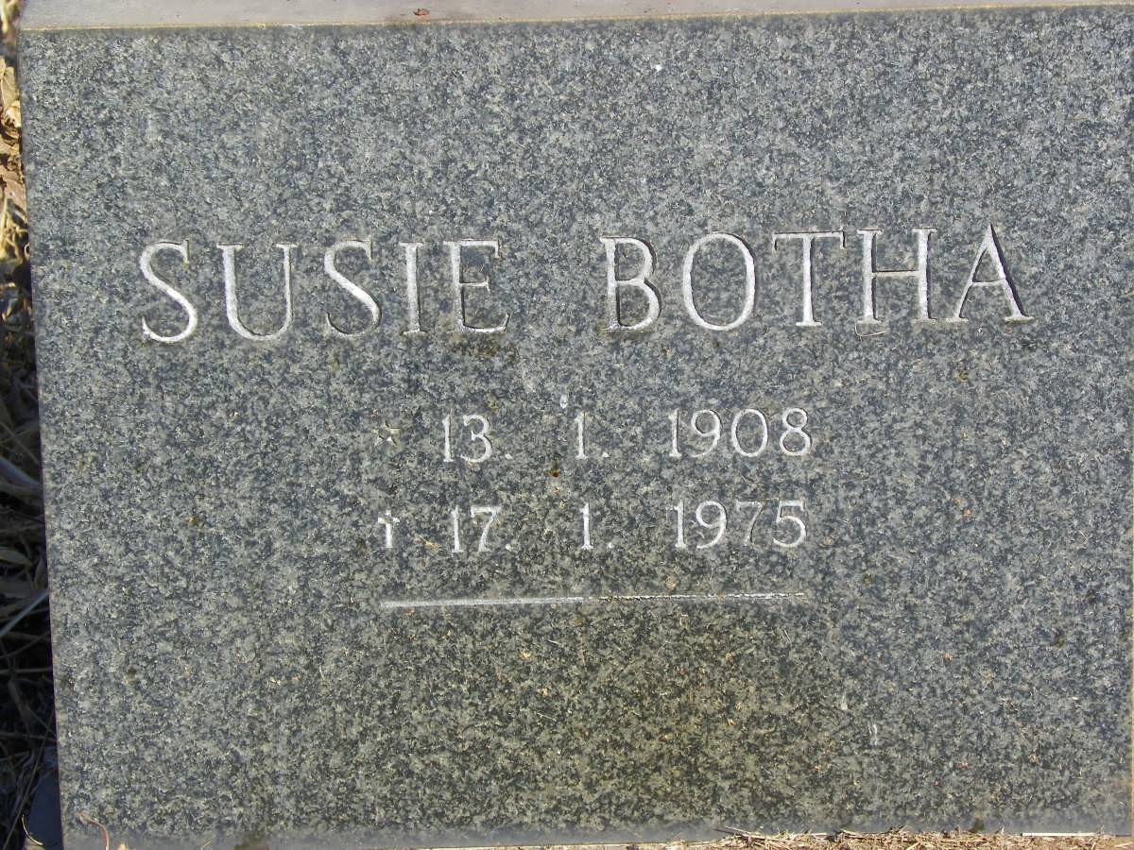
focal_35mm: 172
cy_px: 425
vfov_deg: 8.6
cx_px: 567
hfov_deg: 11.5
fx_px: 5635
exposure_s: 1/160
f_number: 4.5
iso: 64
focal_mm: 30.7
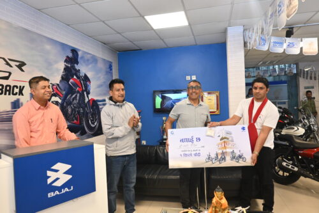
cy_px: 106
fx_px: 233
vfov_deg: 49.1
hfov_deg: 68.9
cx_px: 160
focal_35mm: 26
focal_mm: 17.5
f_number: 3.5
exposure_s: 1/125
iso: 1250
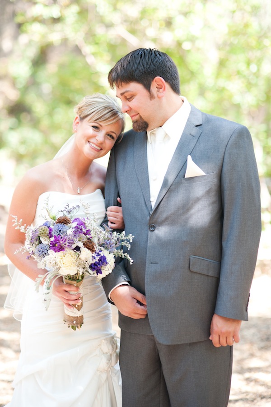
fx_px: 961
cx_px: 136
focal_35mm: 85
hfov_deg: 16.0
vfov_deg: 23.9
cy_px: 204
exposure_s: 1/320
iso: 320
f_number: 2.8
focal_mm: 85
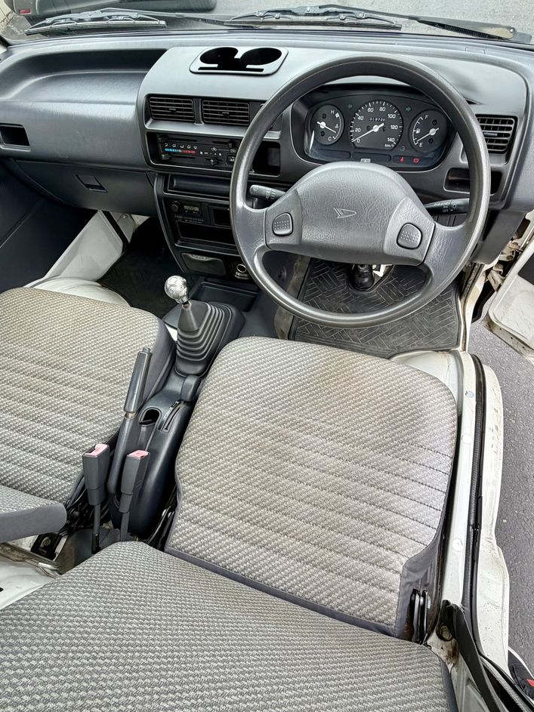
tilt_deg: -57.5
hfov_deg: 68.6
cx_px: 289
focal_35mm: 19
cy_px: 352
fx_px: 391
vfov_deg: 84.7
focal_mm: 2.22
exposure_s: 1/121
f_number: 2.2
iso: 80
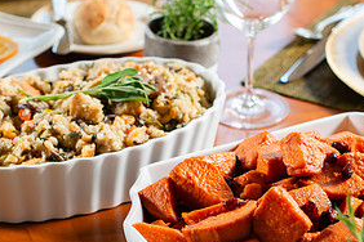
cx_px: 169
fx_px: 1041
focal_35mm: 103
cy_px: 212
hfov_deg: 19.8
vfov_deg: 13.2
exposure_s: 1/250
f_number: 4
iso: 200
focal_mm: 50
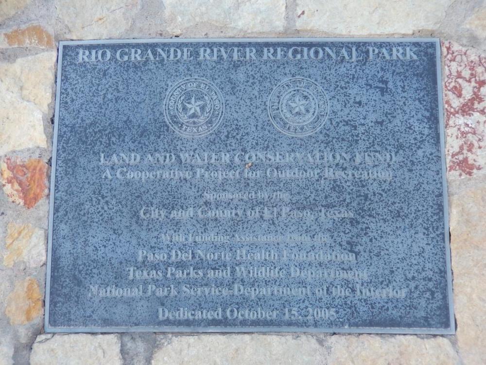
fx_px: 351
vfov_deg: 54.9
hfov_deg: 69.4
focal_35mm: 25
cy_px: 182
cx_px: 243
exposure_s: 1/125
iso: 125
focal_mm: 4.5
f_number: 3.4
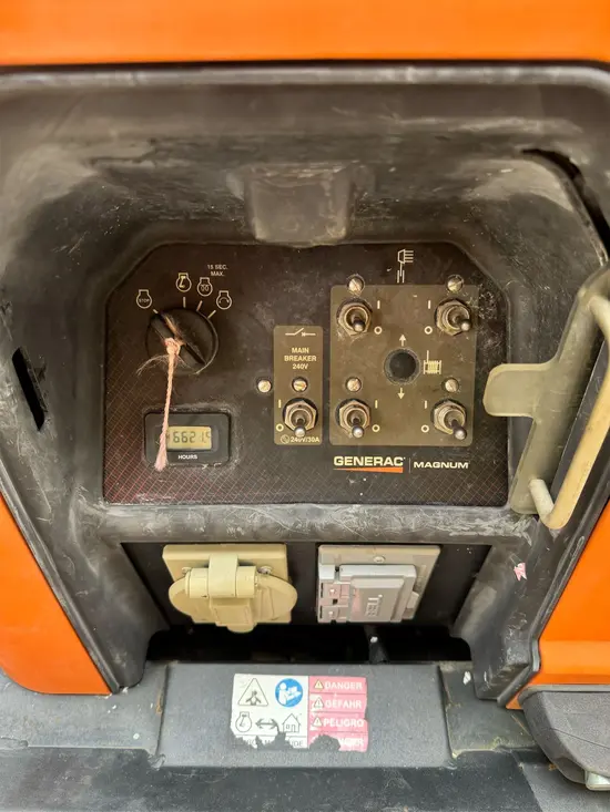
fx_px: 564
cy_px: 406
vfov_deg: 71.6
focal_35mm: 24
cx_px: 305
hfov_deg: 56.8
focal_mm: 6.76
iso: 160
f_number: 1.78
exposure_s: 1/121
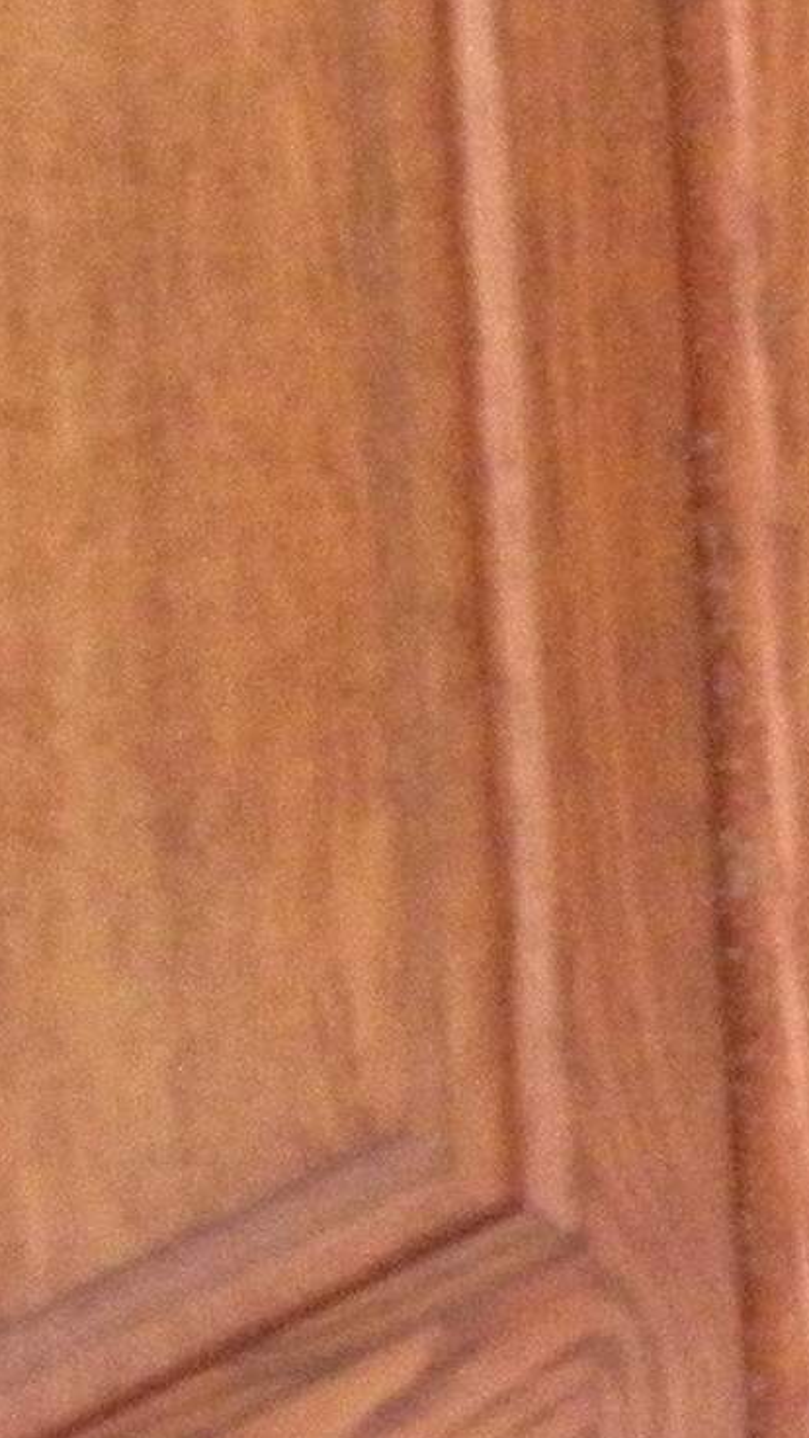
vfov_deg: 10.9
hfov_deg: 5.8
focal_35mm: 191
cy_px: -633
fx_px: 7284
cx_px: 2589
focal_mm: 7.4
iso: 400
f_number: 3.2
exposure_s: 1/13.4
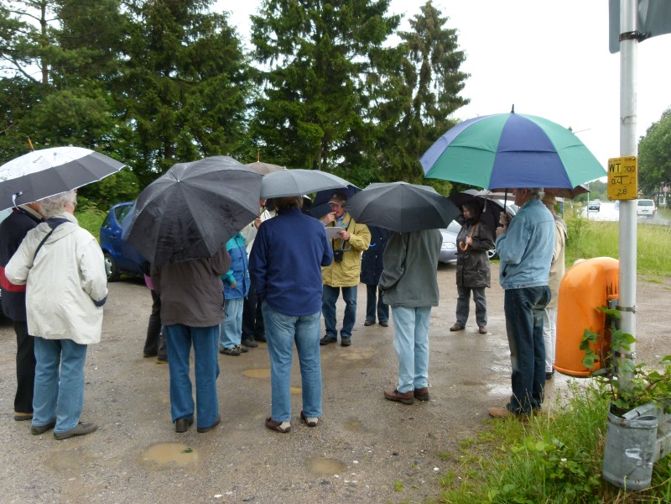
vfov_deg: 46.8
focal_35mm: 30
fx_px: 582
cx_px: 336
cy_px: 252
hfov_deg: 60.0
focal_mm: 5.4
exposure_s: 1/100
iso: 100
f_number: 3
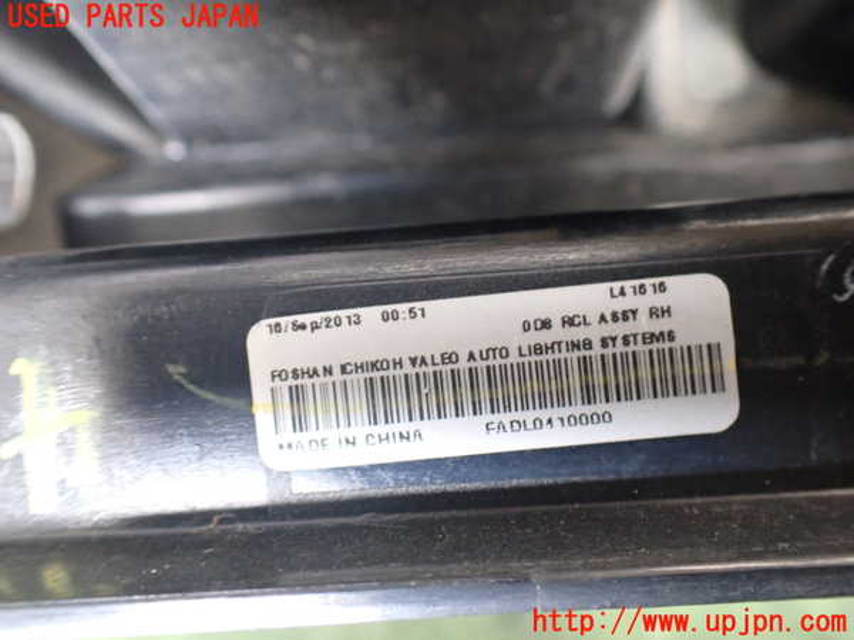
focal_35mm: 30
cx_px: 427
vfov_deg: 46.8
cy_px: 320
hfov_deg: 60.0
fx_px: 740
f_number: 2.3
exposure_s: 1/40
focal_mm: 5.4
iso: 800
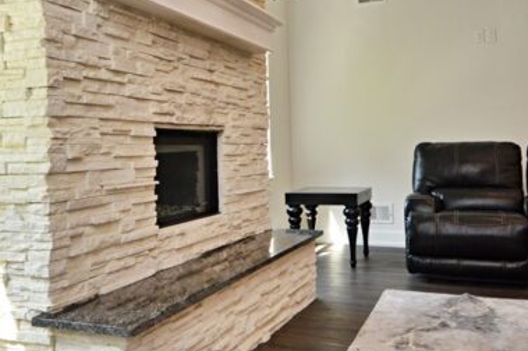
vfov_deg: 34.9
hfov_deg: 50.5
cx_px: 224
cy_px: 139
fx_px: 557
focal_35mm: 38
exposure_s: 1/100
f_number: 5
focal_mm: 12
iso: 400
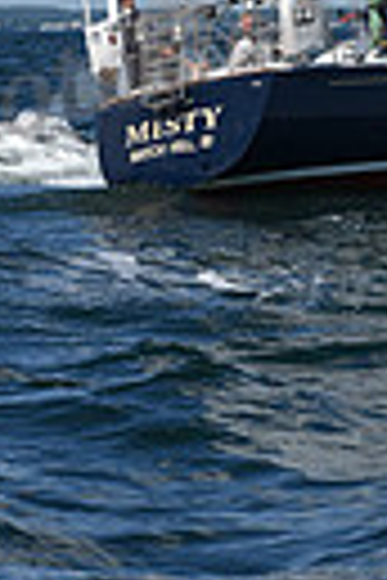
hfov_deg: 4.3
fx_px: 5079
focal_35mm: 315
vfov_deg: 6.3
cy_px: -697
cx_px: 736
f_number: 8
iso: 250
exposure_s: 1/1600
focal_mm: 70
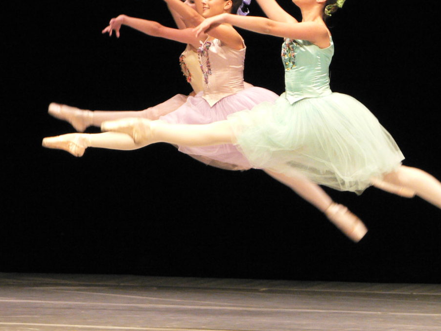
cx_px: 242
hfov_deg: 8.4
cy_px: 144
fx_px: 3020
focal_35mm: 237
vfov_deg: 6.3
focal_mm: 29.7
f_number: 3.3
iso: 400
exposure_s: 1/200
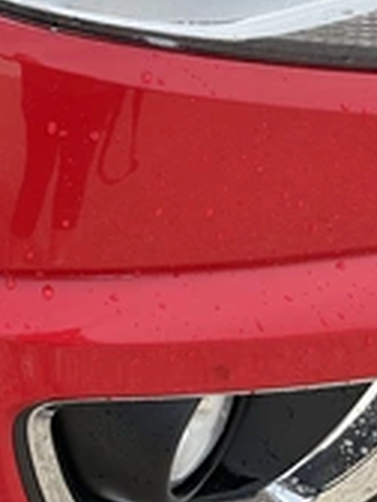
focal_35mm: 69
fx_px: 1002
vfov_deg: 27.6
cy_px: 96
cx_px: 45
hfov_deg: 20.9
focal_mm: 3
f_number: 1.8
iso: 25
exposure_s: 1/650
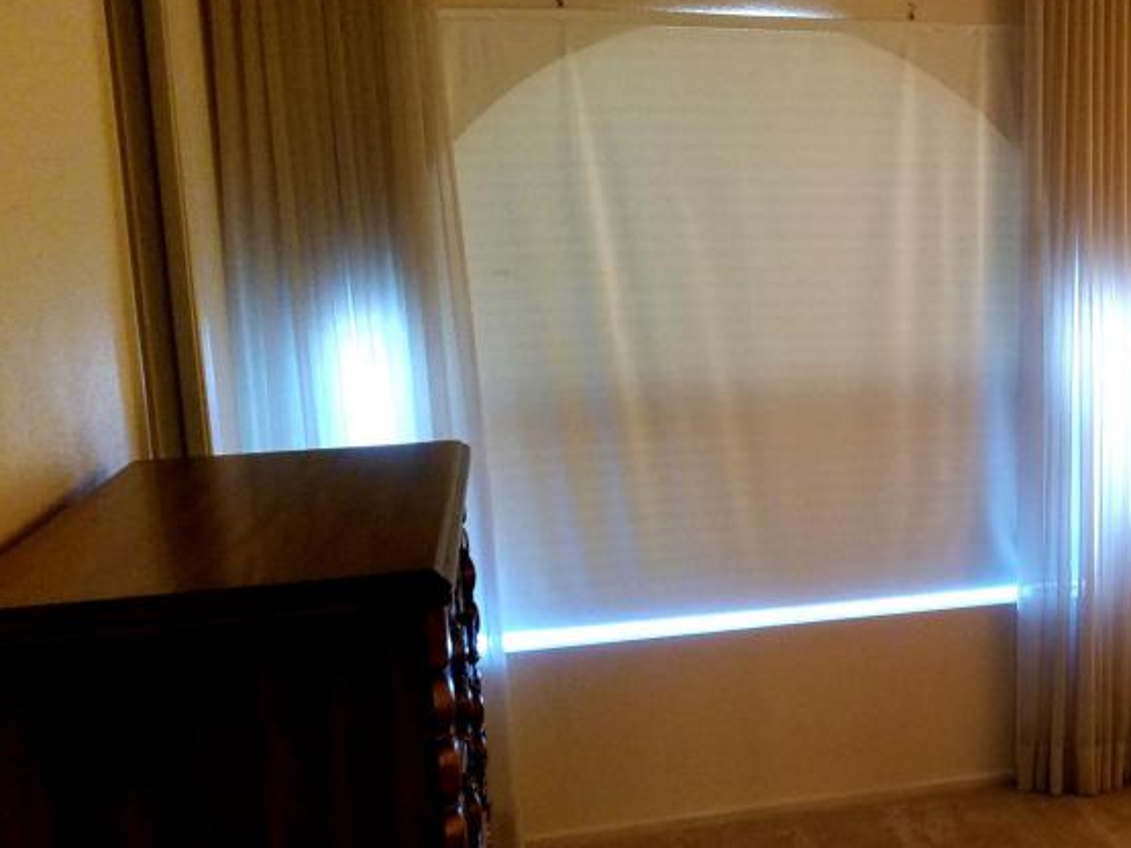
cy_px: 463
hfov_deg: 37.2
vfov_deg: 30.2
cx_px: 1009
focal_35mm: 48
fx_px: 1568
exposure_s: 1/20
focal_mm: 4.2
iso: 200
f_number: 1.7
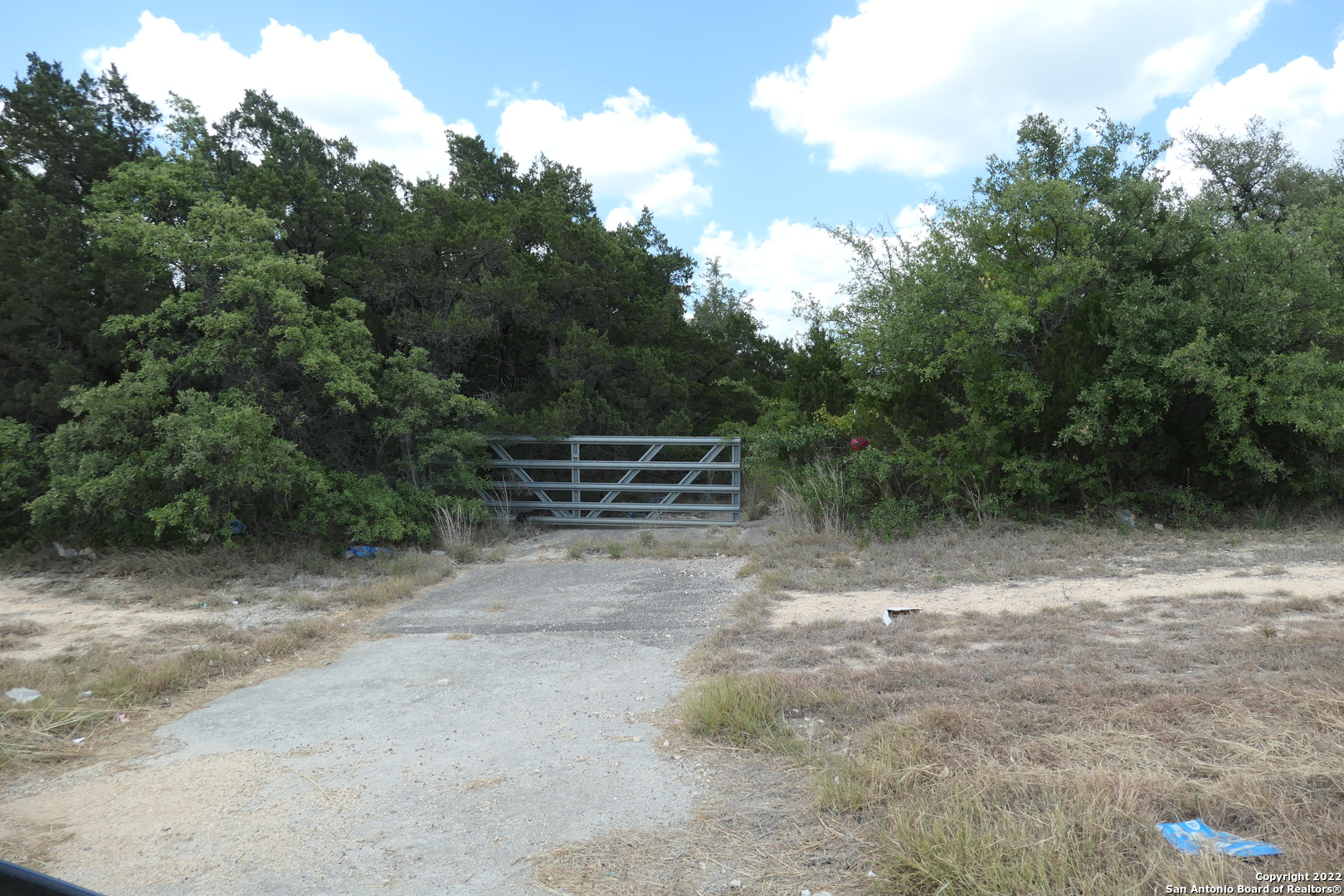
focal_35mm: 24
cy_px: 448
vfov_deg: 53.1
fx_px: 896
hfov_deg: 73.7
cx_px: 672
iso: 200
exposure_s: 1/1000
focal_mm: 8.8
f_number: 3.5
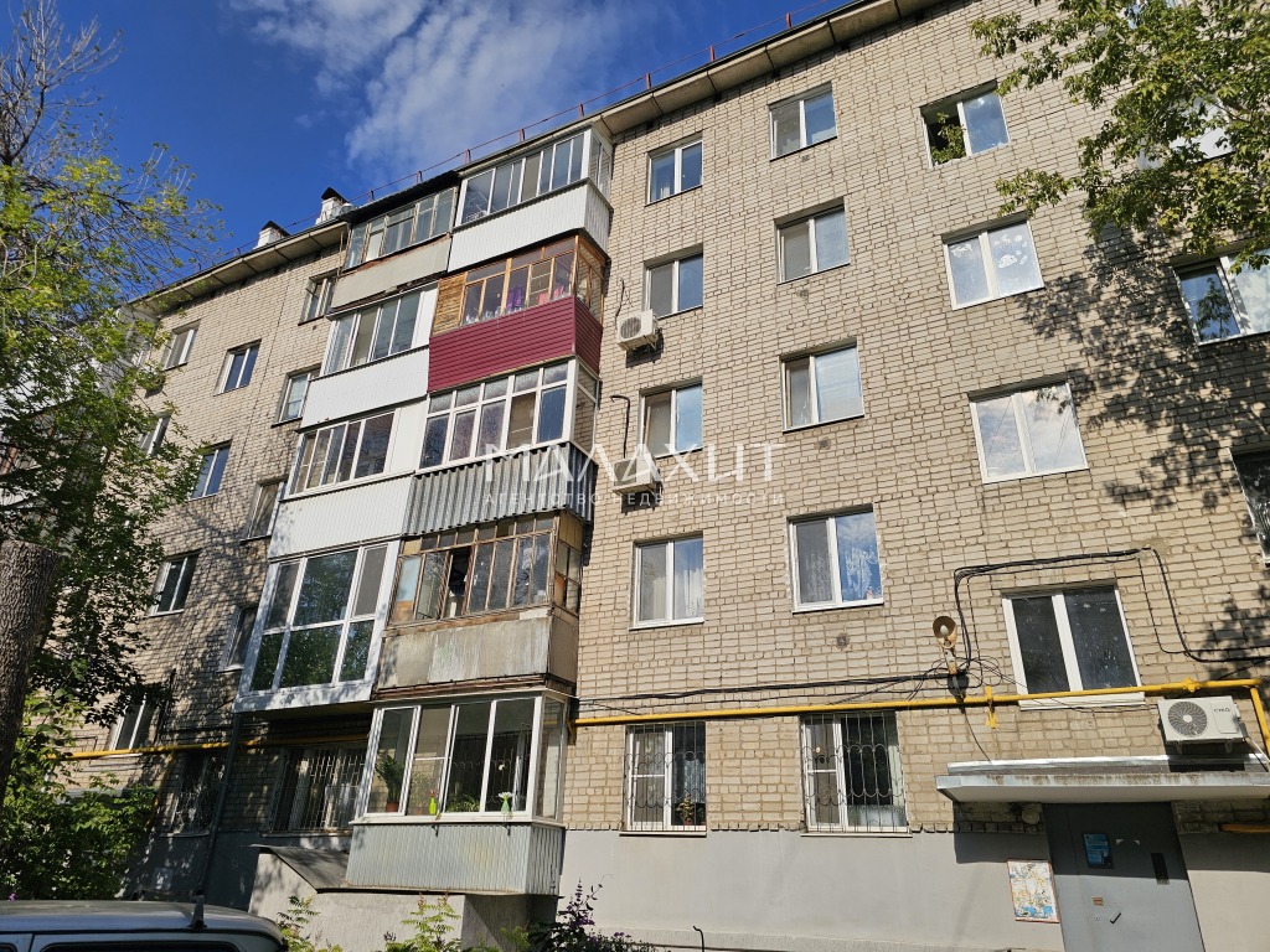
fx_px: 844
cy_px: 476
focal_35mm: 23
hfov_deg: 73.9
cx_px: 635
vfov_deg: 58.9
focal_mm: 6.3
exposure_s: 1/1636
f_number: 1.7
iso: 10
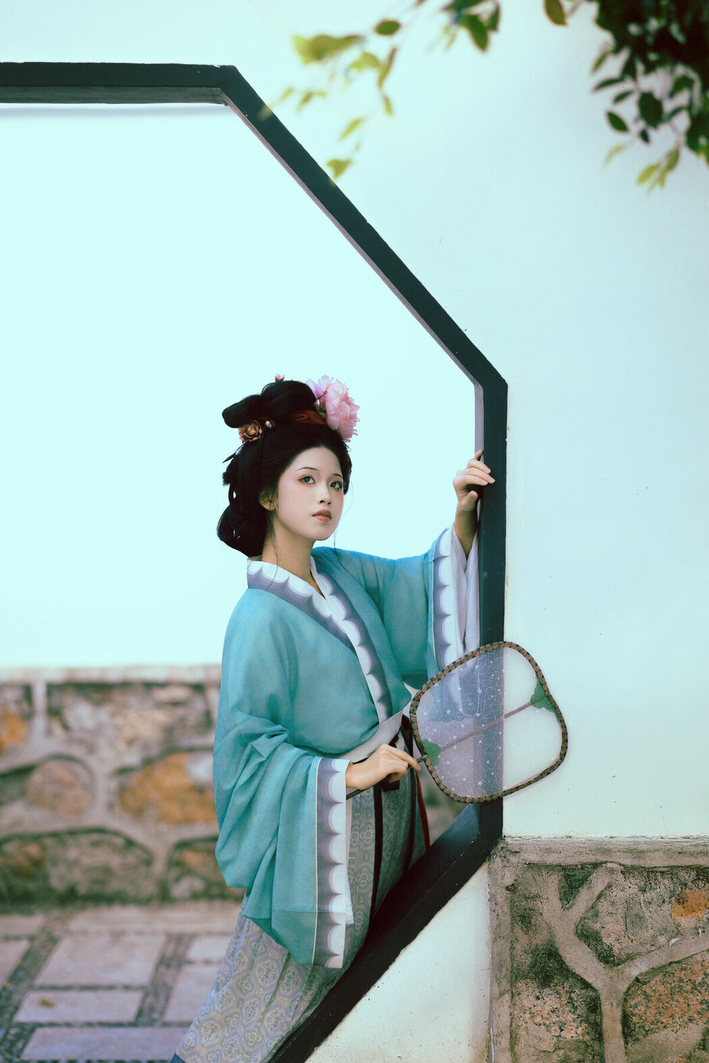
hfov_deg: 16.1
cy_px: 532
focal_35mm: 85
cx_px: 354
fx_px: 2511
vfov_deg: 23.9
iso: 100
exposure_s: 1/400
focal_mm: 85
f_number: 2
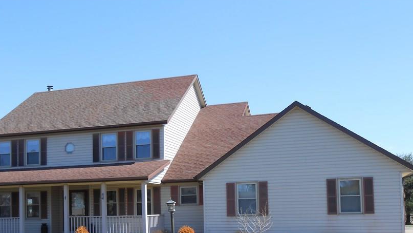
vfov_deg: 25.0
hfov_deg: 43.5
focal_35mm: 47
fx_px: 515
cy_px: 189
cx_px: 168
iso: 80
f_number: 3.9
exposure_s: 1/400
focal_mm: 6
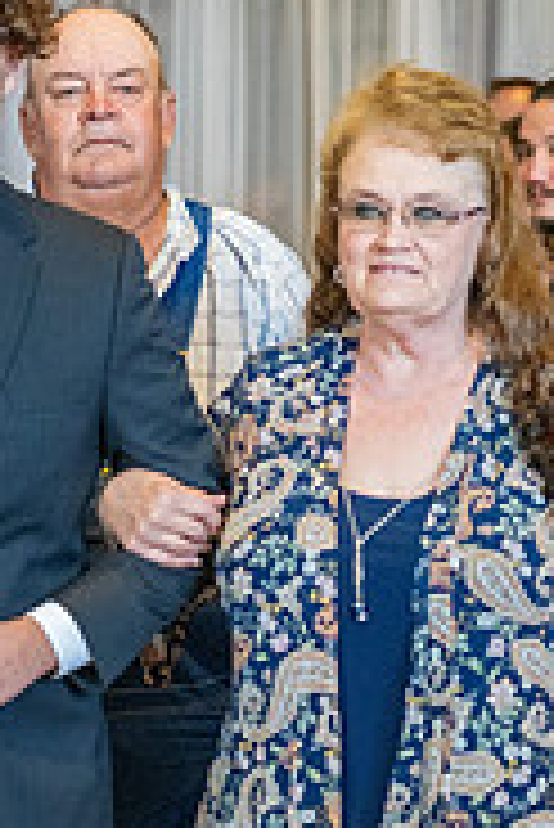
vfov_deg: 11.9
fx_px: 3940
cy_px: 806
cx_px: 122
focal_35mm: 171
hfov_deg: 8.0
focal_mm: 70
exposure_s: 1/200
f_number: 2.8
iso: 5000
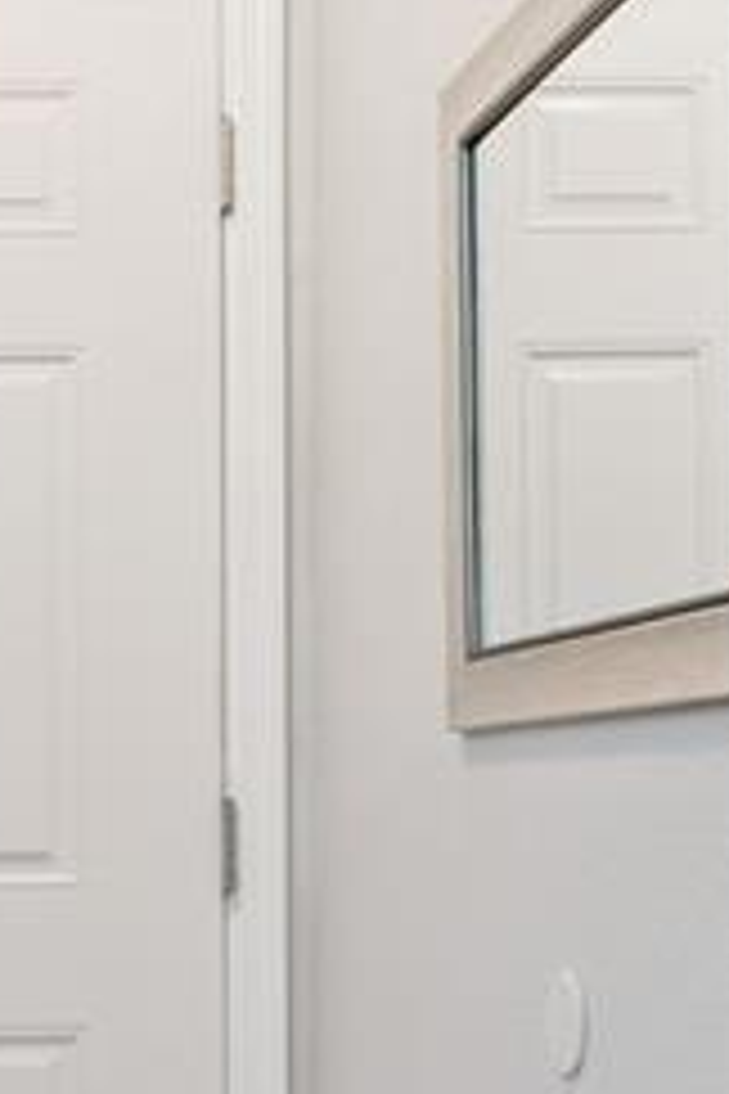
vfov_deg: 26.3
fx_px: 2322
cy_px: 743
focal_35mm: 76
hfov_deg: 16.8
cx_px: -212
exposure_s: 1/2.5
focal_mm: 15.5
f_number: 9
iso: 200
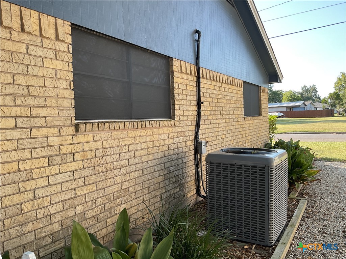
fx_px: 290
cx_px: 173
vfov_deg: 48.2
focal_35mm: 29
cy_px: 130
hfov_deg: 61.7
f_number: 1.8
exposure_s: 1/174
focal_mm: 3
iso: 16
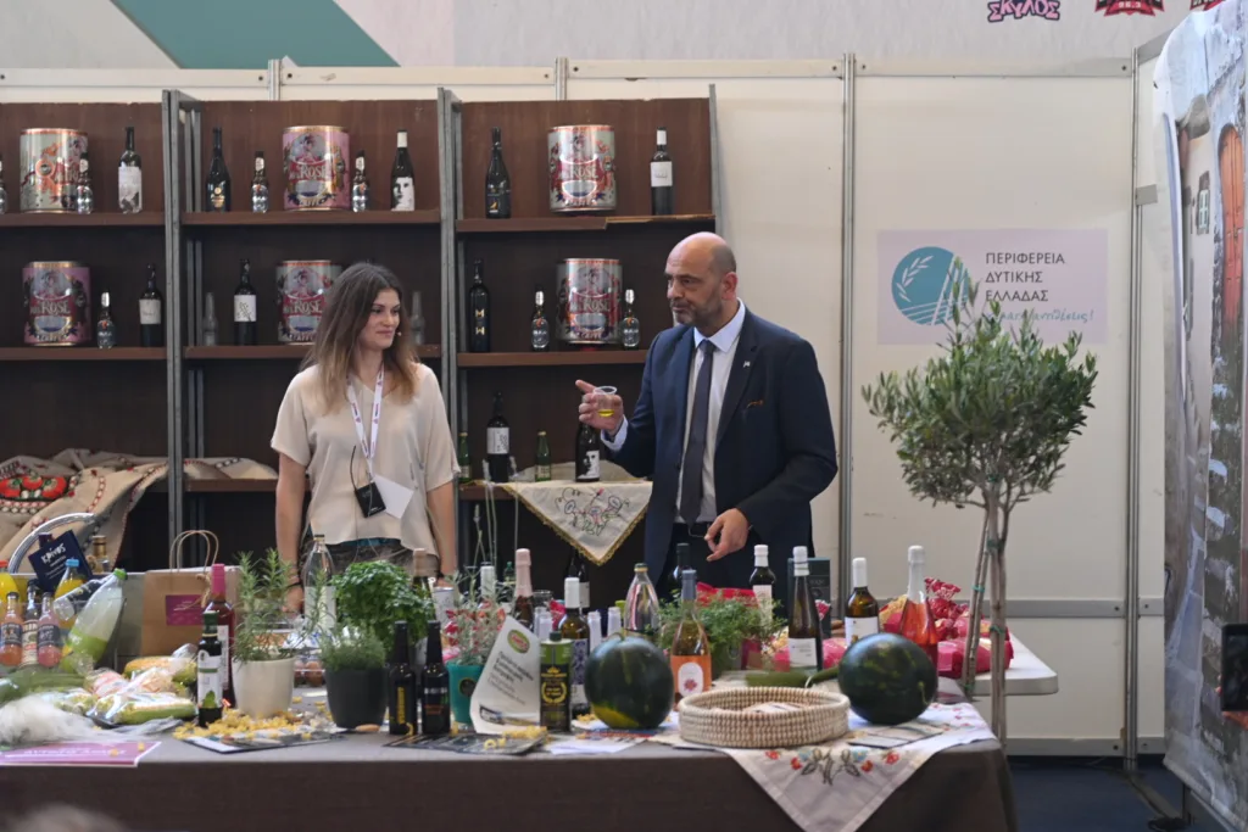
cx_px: 624
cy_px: 416
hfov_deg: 28.8
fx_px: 2427
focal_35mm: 70
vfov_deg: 19.5
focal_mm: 70
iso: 640
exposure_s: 1/320
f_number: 2.8
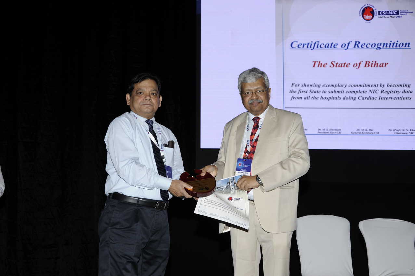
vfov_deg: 27.0
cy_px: 138
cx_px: 208
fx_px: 576
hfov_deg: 39.6
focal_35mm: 50
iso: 250
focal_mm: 50
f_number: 6.3
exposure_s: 1/40
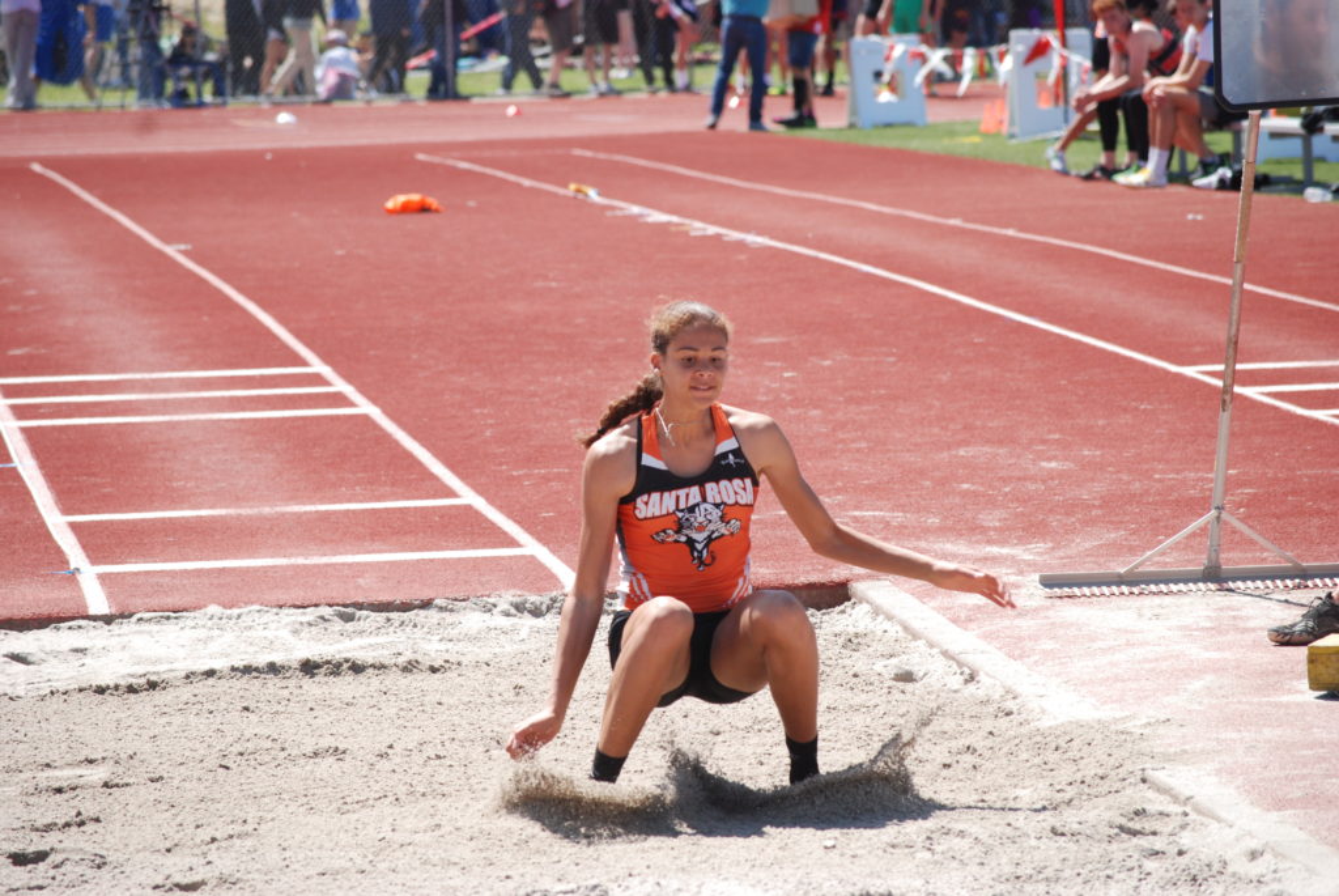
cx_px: 670
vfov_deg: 6.8
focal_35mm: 202
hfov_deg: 10.1
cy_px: 448
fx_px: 7539
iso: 400
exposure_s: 1/800
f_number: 7.1
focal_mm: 135
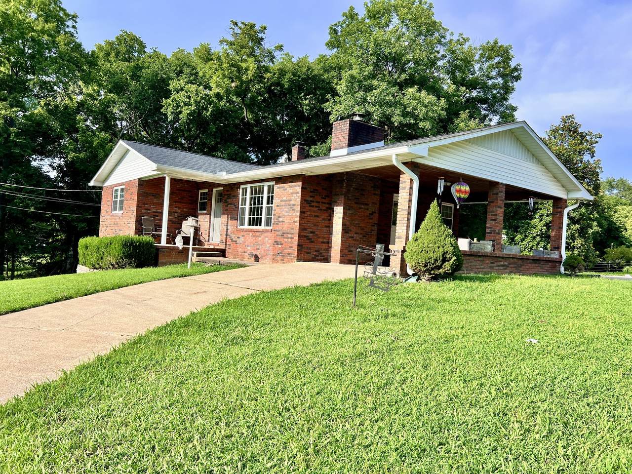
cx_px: 316
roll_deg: -4.3
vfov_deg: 53.1
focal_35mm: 26
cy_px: 237
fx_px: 475
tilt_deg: +1.3
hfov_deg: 67.3
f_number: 1.5
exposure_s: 1/1838
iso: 50
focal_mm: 5.7
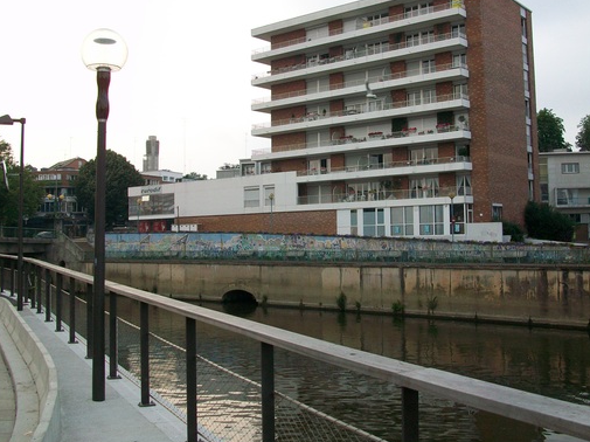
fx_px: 664
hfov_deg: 47.8
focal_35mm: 39
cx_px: 330
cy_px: 182
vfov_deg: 36.7
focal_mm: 5.7
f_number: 2.8
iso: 64
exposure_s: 1/125
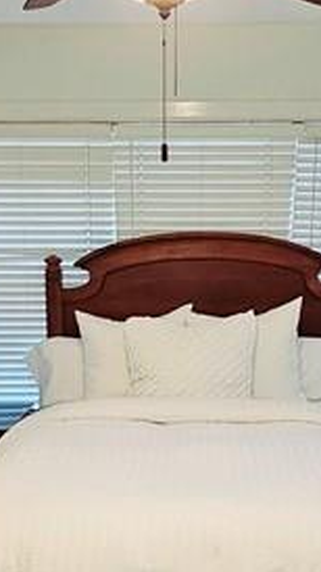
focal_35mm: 53
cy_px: 447
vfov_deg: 37.9
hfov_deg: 22.6
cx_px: 173
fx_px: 802
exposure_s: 1/60.2
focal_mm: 2.2
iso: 250
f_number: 2.2
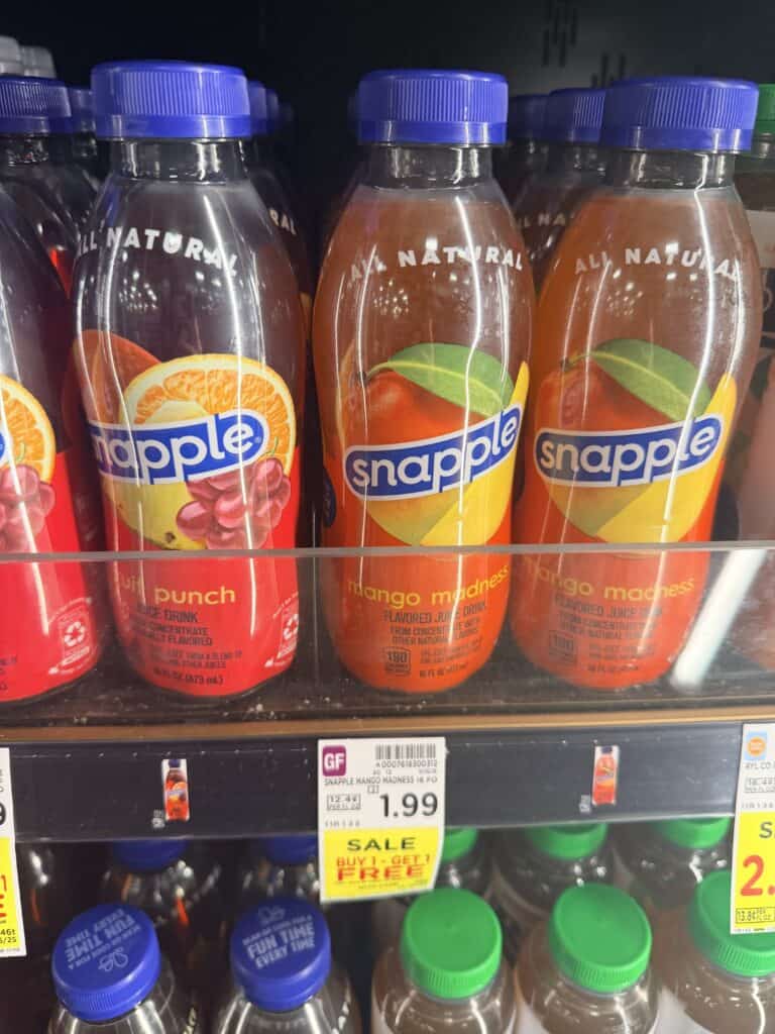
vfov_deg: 71.6
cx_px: 388
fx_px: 716
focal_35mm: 24
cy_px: 517
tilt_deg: -19.5
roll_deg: -1.9
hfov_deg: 56.8
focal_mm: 6.76
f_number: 1.78
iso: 160
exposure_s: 1/121
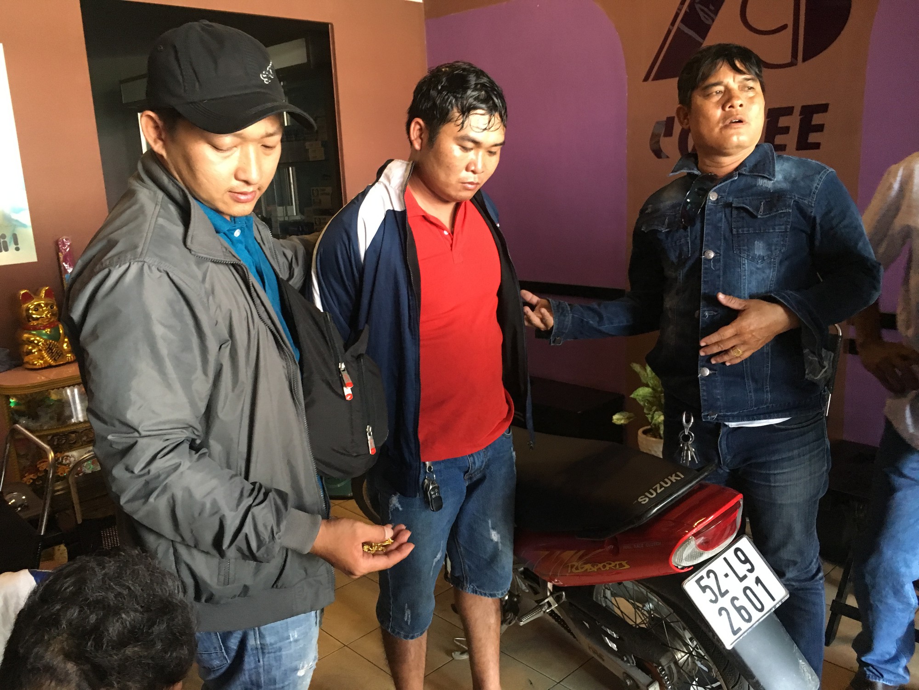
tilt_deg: -10.8
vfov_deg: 48.2
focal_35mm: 29
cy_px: 345
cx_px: 460
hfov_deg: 61.7
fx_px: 770
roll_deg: +2.8
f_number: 2.2
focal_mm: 4.15
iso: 200
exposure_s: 1/25
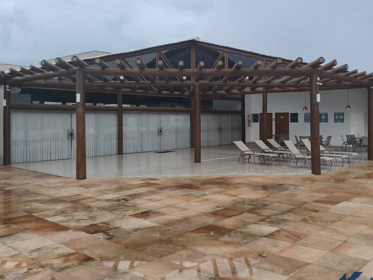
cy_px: 118
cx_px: 219
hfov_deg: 53.7
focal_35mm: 34
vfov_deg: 41.7
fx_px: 366
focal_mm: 4.94
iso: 80
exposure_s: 1/305
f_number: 1.5
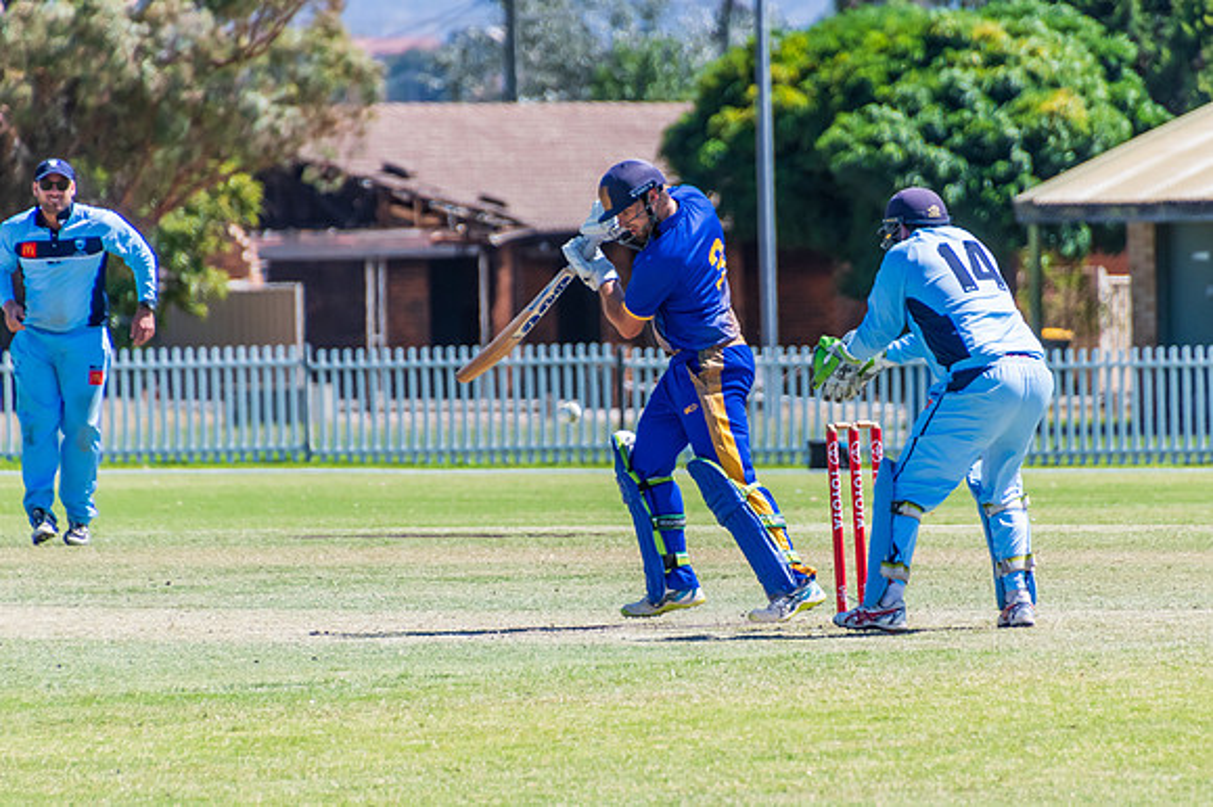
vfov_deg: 2.0
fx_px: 22698
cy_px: 399
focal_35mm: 674
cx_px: 681
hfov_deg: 3.1
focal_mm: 400
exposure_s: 1/1600
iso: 400
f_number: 6.3
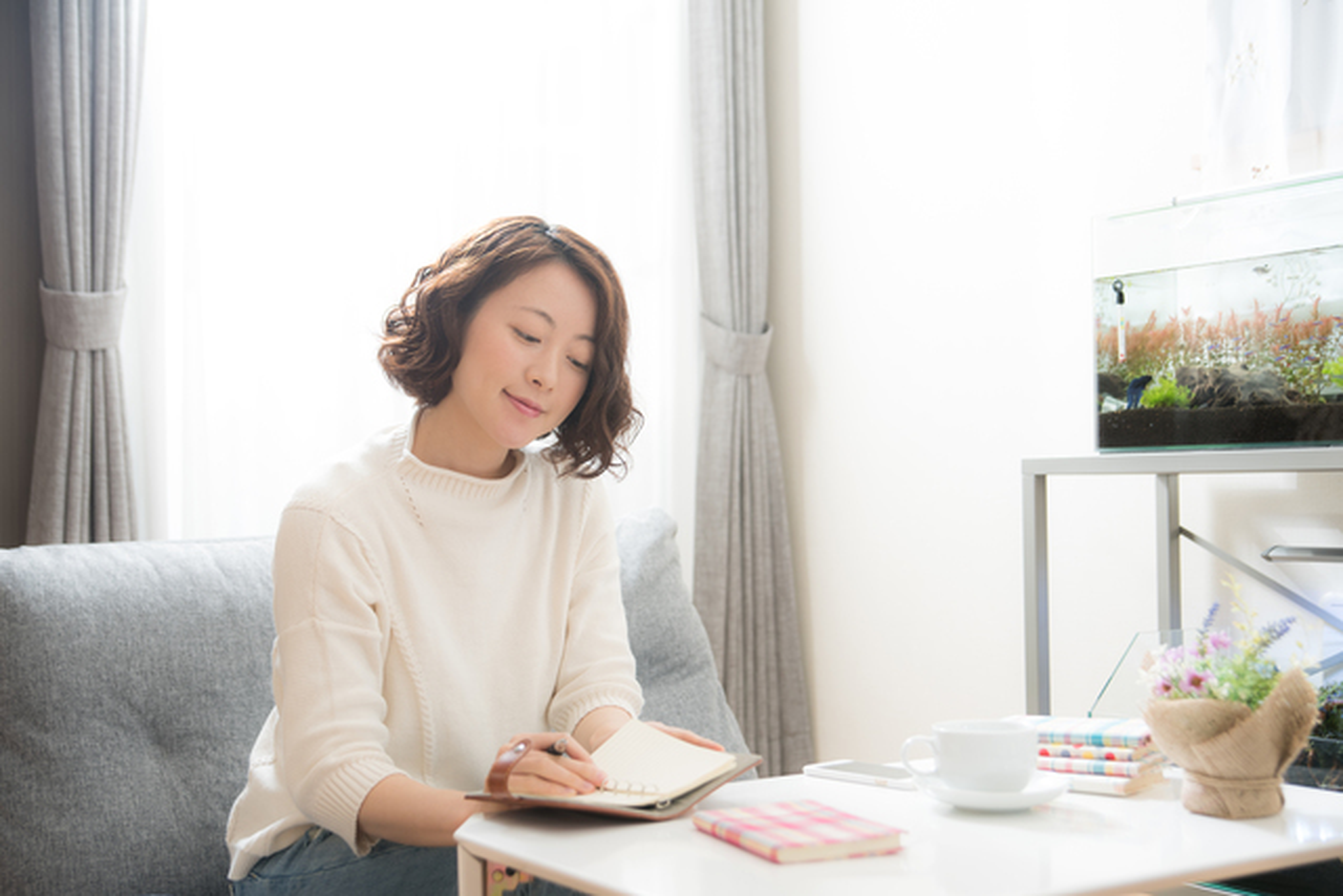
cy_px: 448
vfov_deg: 28.1
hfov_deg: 41.1
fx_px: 1791
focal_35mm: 48
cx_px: 672
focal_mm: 48
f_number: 3.5
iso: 250
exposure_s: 1/125
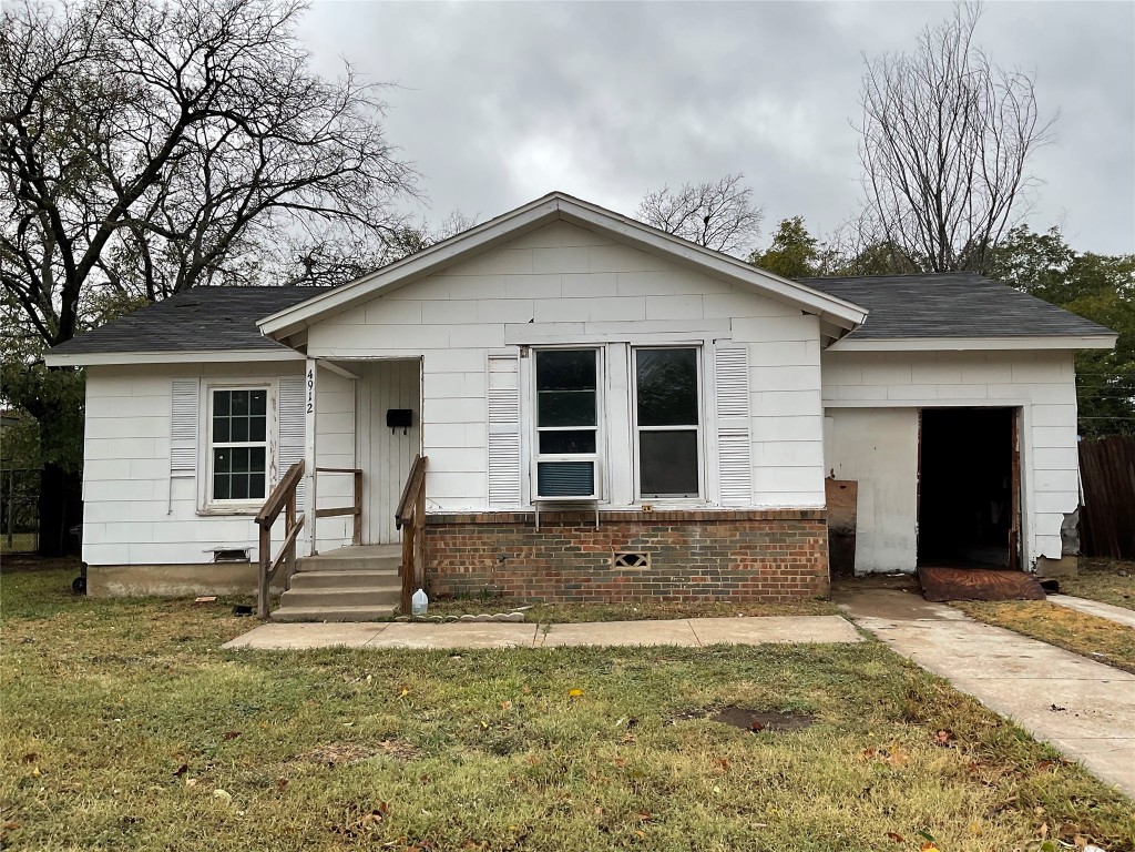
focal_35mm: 29
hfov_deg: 61.7
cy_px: 426
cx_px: 568
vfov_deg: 48.2
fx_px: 951
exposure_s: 1/461
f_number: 1.8
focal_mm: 3
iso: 16
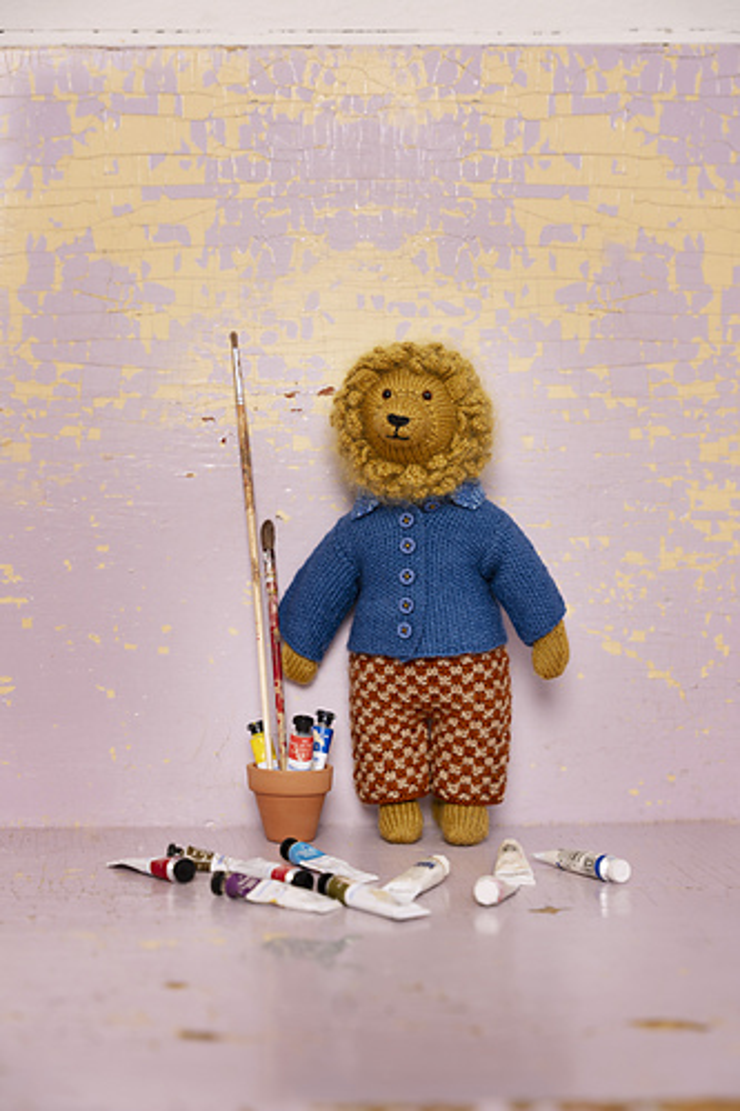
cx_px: 370
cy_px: 556
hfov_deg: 23.2
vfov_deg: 34.3
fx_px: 1799
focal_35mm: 58
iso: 100
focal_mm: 58.3
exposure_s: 1/250
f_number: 4
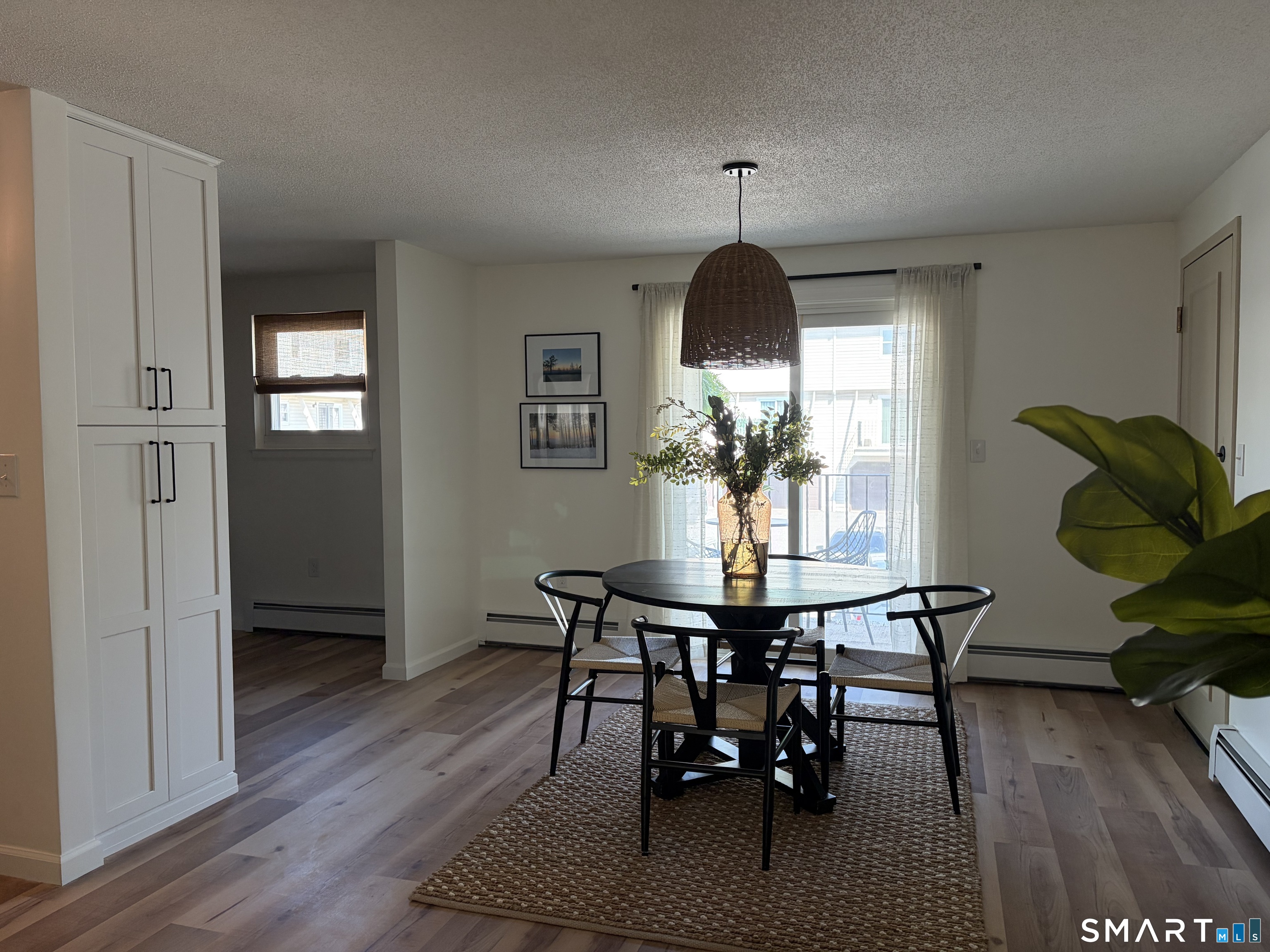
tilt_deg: -3.4
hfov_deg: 67.3
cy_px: 476
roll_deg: +0.7
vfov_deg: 53.1
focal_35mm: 26
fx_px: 954
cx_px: 635
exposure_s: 1/120
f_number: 1.6
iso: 200
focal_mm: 5.96
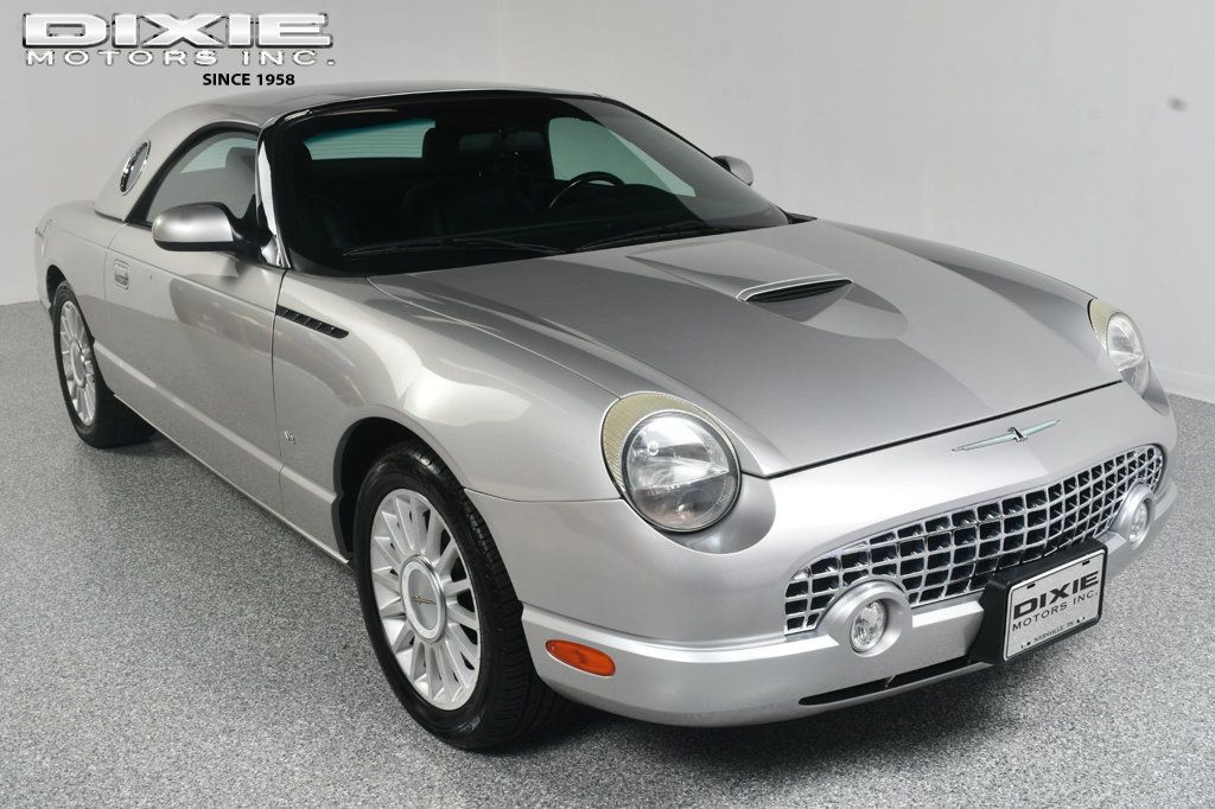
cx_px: 608
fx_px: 1316
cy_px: 404
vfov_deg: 34.2
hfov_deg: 49.6
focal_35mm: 39
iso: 100
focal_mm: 26
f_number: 11
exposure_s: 1/160
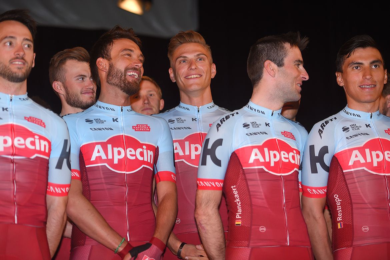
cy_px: 130
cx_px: 195
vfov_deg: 14.0
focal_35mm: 98
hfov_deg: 20.8
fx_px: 1061
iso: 500
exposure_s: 1/320
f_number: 2.8
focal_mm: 98
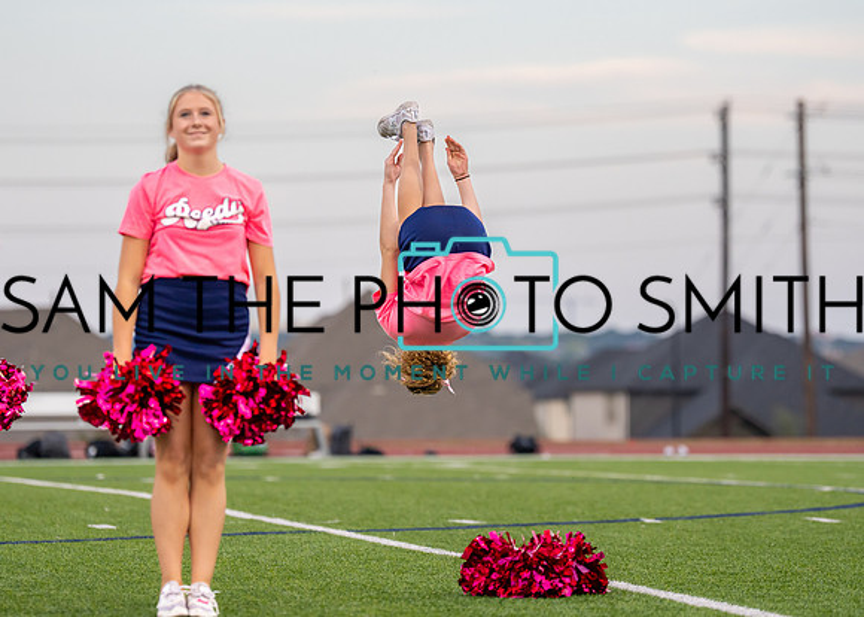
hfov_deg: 10.6
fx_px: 4670
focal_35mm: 190
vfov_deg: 7.6
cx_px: 446
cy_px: 264
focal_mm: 141
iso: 800
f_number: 2.8
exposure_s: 1/2000
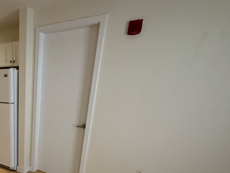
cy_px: 156
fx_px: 193
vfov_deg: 43.9
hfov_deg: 53.0
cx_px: 18
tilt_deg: -20.2
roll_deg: -0.8
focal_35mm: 29
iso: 640
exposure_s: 1/60
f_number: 2.2
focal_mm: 2.22
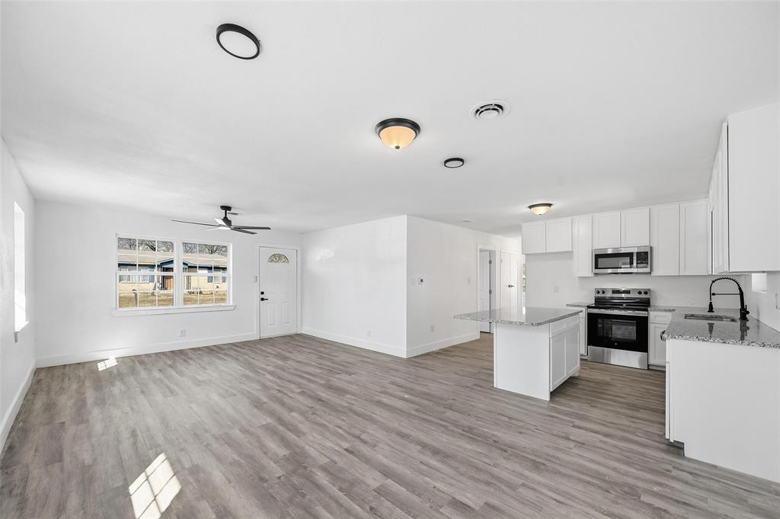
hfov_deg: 104.3
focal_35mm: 14
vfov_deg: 81.1
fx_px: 303
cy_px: 260
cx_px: 390
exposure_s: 1/3200
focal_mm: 14
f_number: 7.1
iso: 1000
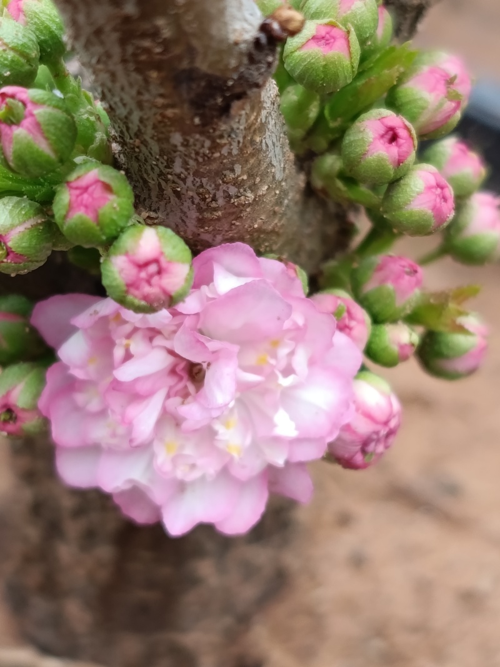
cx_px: 250
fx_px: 1483
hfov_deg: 19.1
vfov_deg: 25.3
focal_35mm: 77
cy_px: 334
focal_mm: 4.94
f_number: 1.59
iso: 53
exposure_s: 1/361
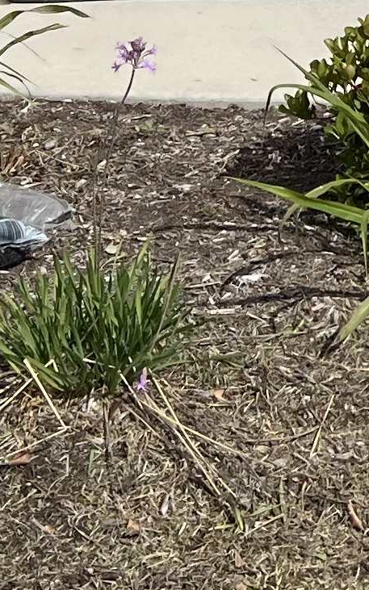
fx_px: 2445
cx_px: 829
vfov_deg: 12.9
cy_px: -349
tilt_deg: -1.6
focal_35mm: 152
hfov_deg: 8.1
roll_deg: -1.4
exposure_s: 1/11364
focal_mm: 5.7
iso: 50
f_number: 1.5
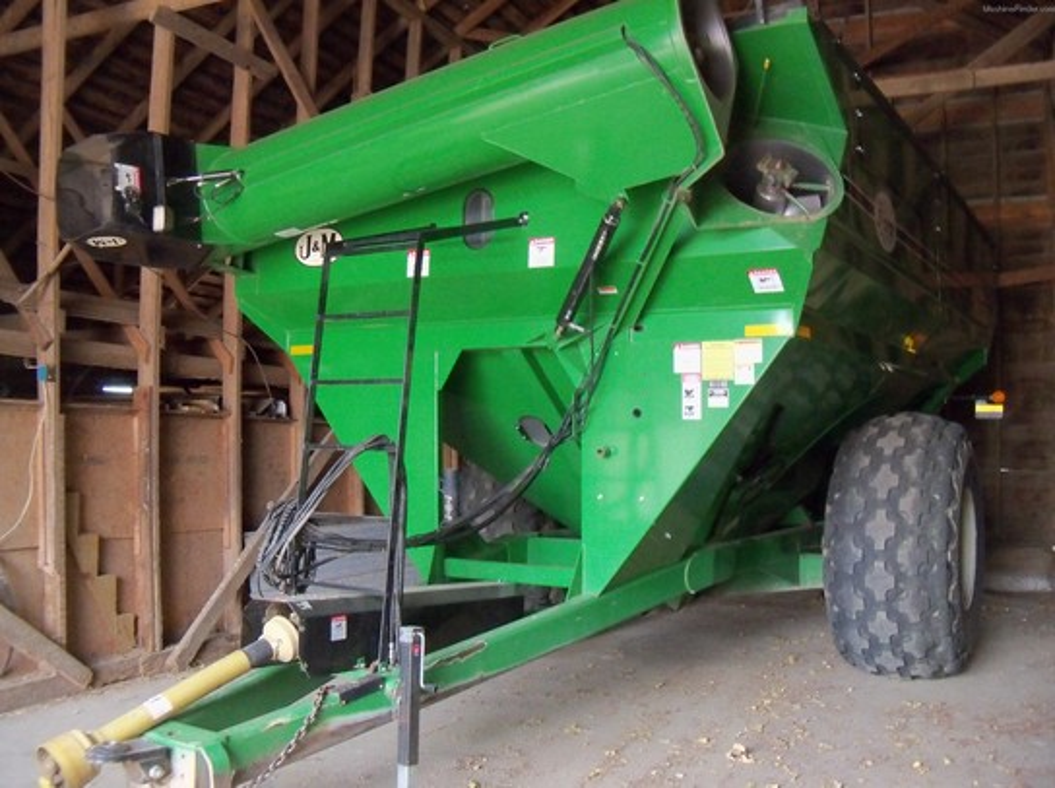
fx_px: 1065
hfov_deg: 52.7
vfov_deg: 40.6
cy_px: 394
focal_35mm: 35
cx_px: 528
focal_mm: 6.2
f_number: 3.5
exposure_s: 1/40
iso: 800
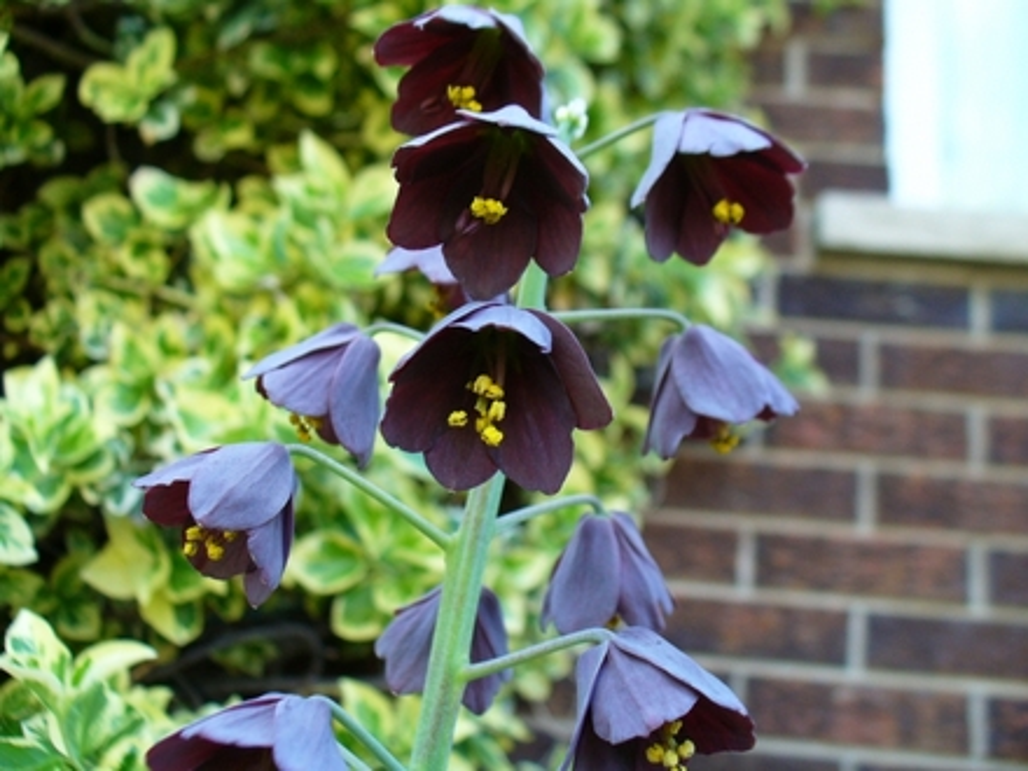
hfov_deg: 50.1
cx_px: 514
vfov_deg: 38.7
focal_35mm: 37
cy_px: 386
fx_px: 1099
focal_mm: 6.1
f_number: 2.8
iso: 100
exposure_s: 1/50
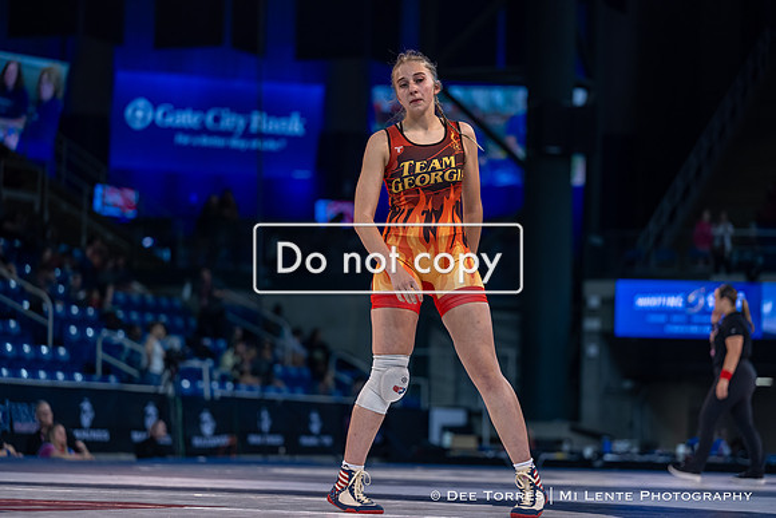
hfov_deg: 17.1
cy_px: 259
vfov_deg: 11.4
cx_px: 388
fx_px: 2587
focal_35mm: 120
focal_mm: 120
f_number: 2.8
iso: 1400
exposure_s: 1/800
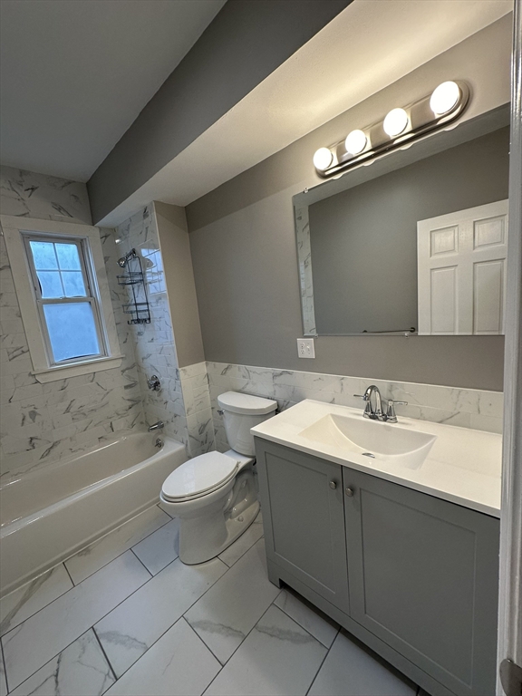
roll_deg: +5.0
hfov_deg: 85.7
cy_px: 348
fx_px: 281
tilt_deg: -7.8
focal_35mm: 14
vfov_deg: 102.1
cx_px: 261
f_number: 2.2
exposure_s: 1/120
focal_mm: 2.22
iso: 125
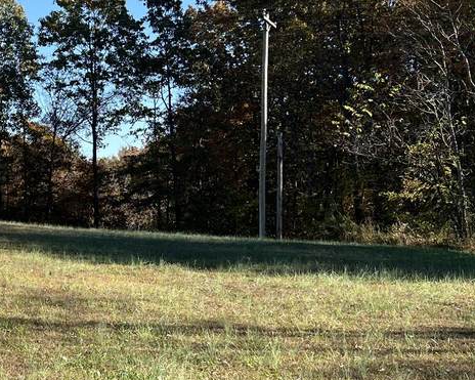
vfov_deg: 21.8
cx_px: -86
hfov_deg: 24.7
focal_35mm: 70
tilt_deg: +0.6
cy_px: 196
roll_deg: -0.5
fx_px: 984
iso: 50
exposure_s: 1/1698
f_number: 1.5
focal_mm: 5.7
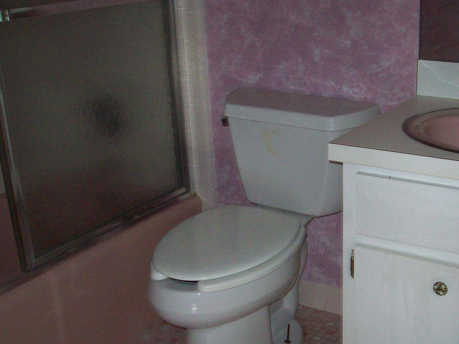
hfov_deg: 37.9
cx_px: 288
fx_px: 663
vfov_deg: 29.0
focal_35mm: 50
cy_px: 214
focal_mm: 6
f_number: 2.7
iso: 200
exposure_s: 1/64
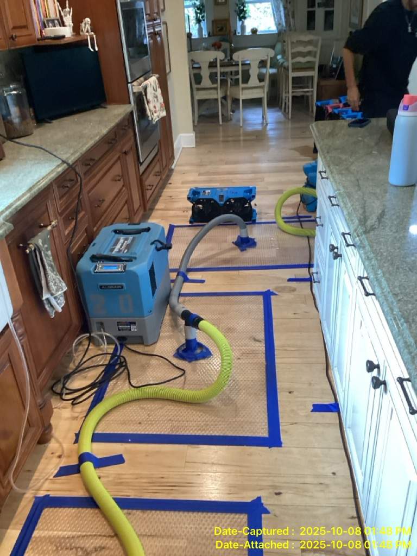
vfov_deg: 58.4
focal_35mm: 31
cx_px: 208
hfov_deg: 45.4
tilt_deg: -27.8
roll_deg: +3.5
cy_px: 278
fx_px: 498
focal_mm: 3.3
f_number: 2.4
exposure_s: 1/40
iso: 400
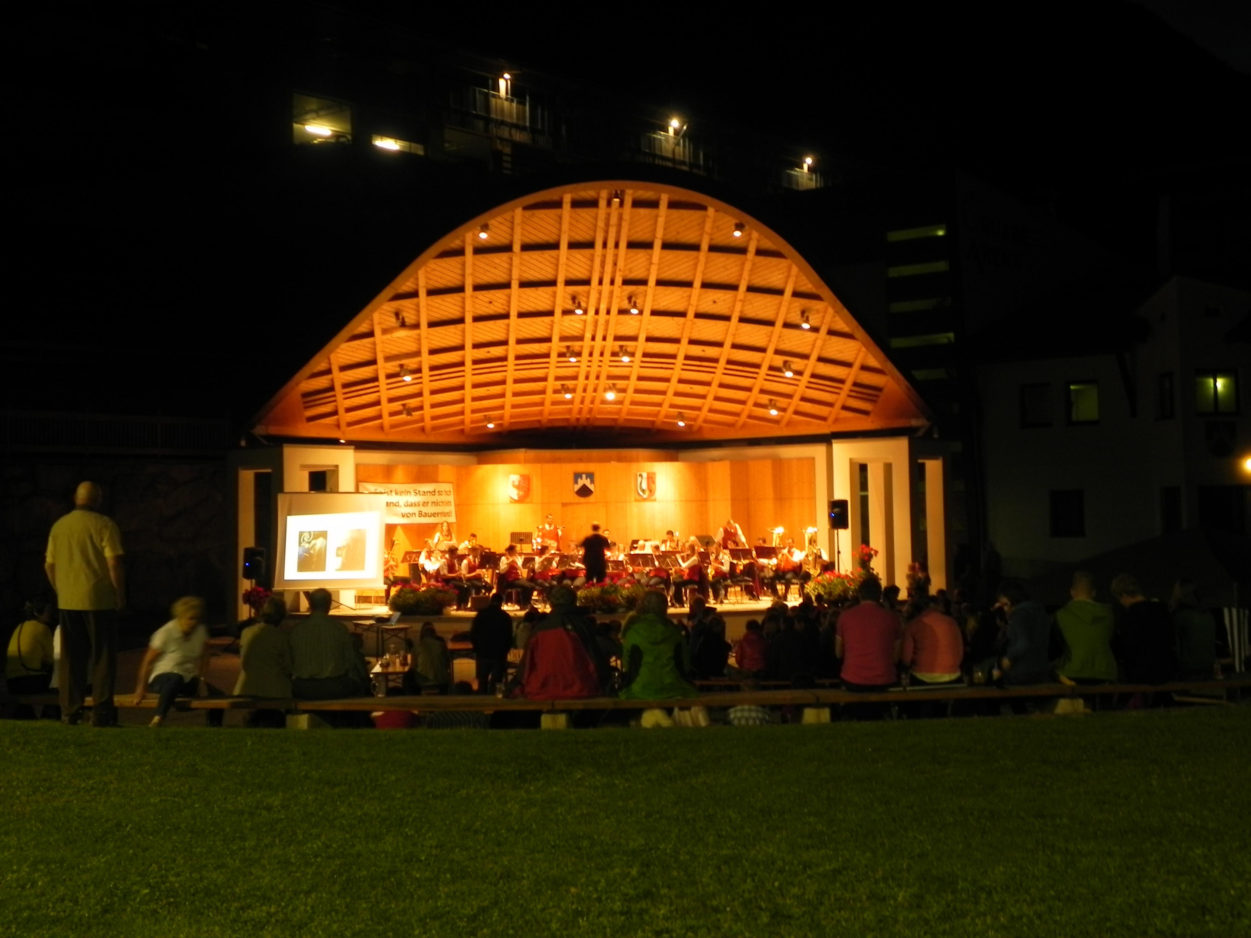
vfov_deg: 31.5
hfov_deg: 41.2
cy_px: 469
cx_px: 626
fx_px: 1662
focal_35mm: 46
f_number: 3.2
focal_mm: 8.2
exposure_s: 1/8
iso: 180
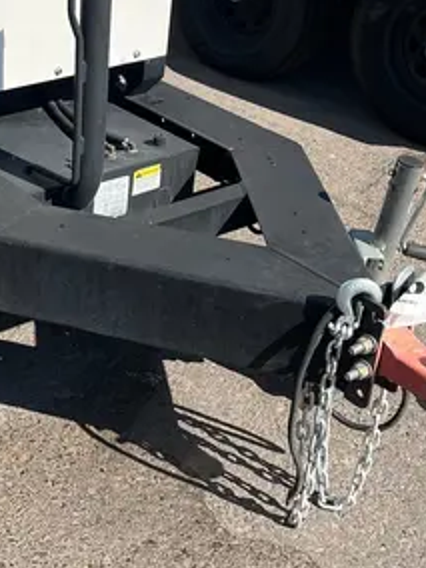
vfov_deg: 28.8
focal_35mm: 67
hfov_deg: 21.3
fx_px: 1099
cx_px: 20
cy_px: 189
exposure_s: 1/3413
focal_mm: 5.1
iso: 50
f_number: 1.6
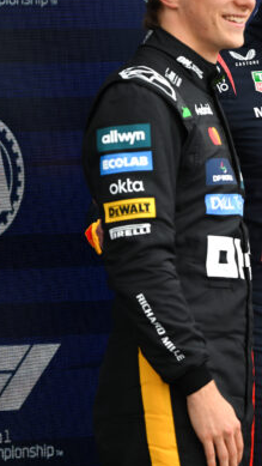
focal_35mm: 807
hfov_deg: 1.5
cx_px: 299
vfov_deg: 2.7
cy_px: 187
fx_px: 9960
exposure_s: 1/1000
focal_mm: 400
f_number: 2.8
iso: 100
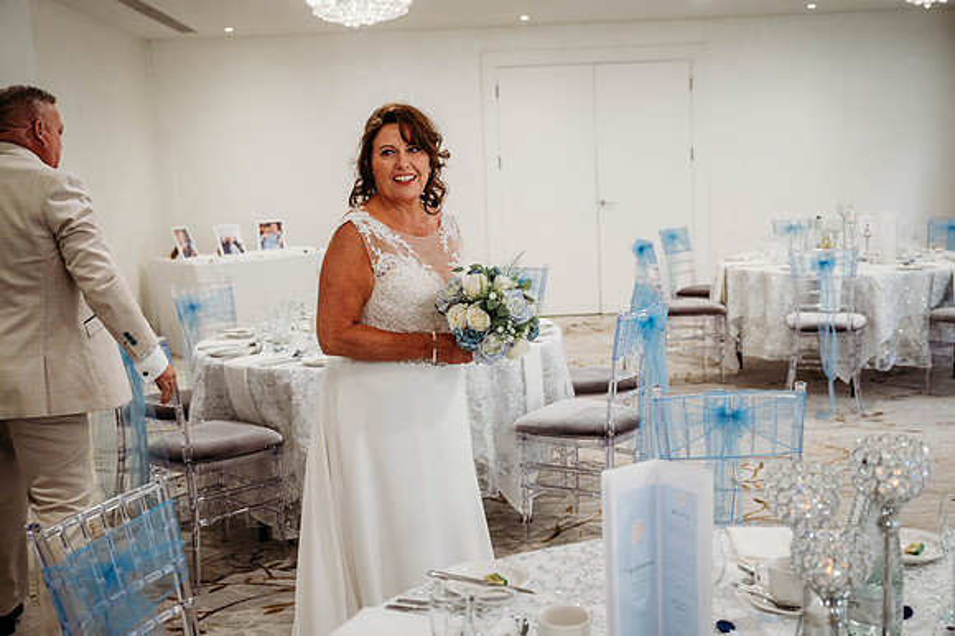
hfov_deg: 46.4
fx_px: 1113
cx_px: 478
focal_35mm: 42
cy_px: 318
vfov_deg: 31.9
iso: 900
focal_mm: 42
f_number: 4
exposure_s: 1/200
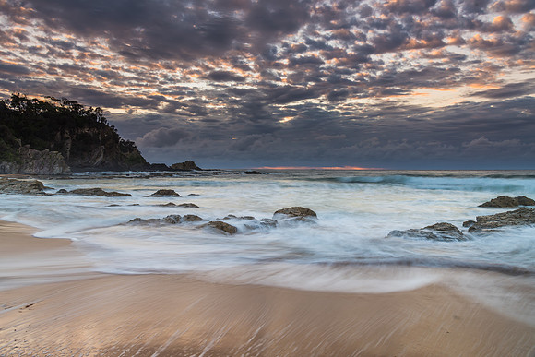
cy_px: 178
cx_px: 268
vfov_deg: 47.8
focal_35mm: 27
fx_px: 402
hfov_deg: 67.2
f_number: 9
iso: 100
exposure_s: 1.6
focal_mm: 27
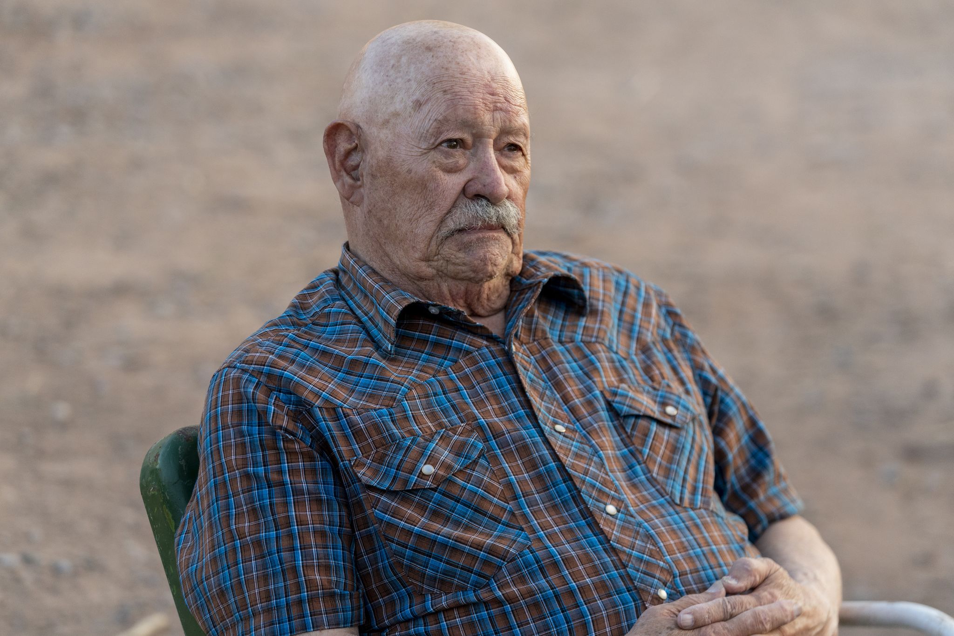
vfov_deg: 9.2
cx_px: 477
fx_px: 3975
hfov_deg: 13.7
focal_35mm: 150
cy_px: 318
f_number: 4
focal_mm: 150
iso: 1600
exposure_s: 1/500
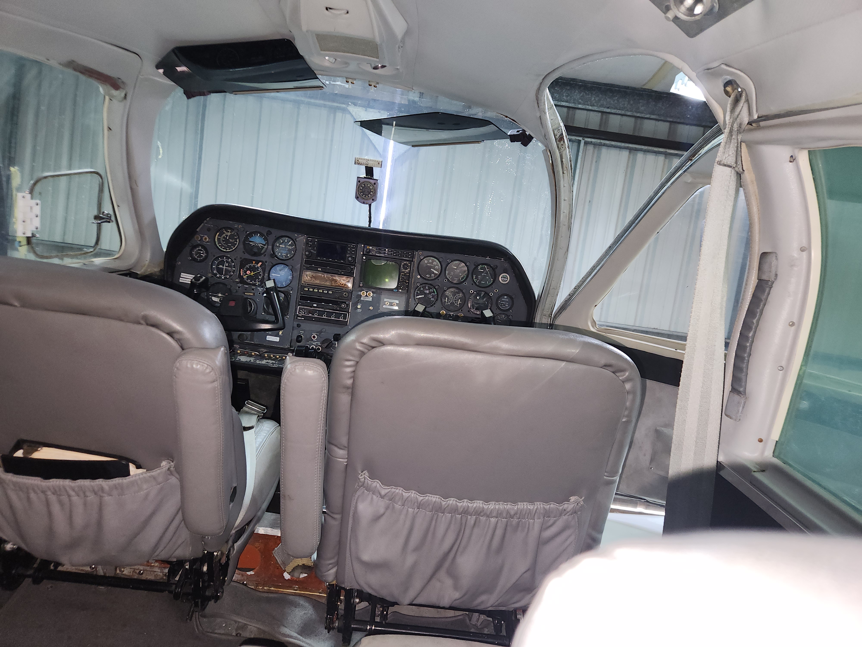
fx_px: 573
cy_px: 324
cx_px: 431
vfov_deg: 58.9
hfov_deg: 73.9
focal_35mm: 23
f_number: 1.8
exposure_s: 1/24
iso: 125
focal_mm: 5.4
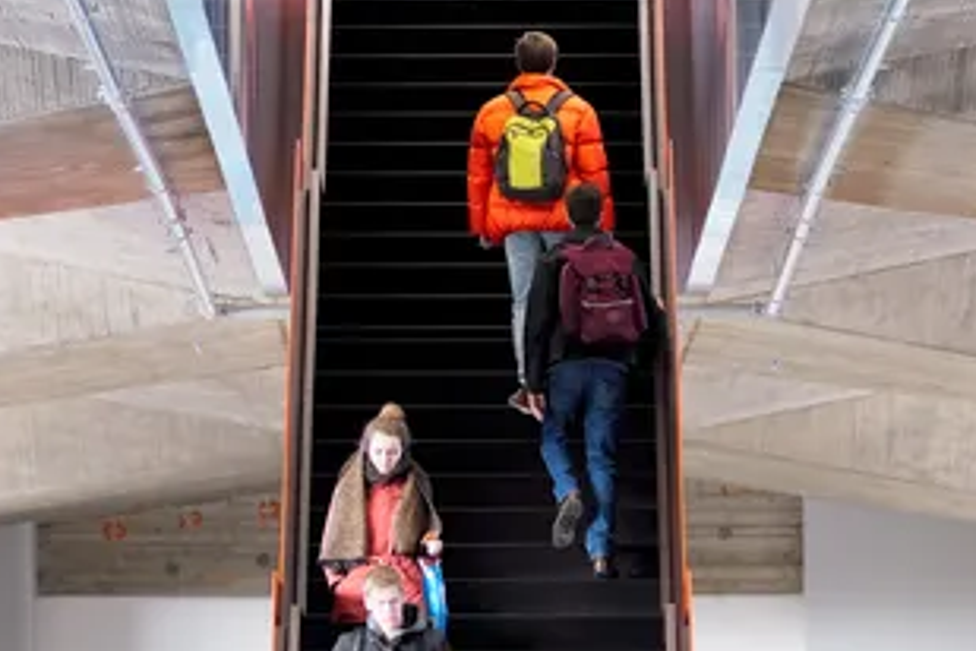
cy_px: 861
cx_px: 486
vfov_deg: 4.4
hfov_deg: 6.6
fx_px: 8485
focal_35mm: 313
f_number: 2.8
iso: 500
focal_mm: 82
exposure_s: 1/80
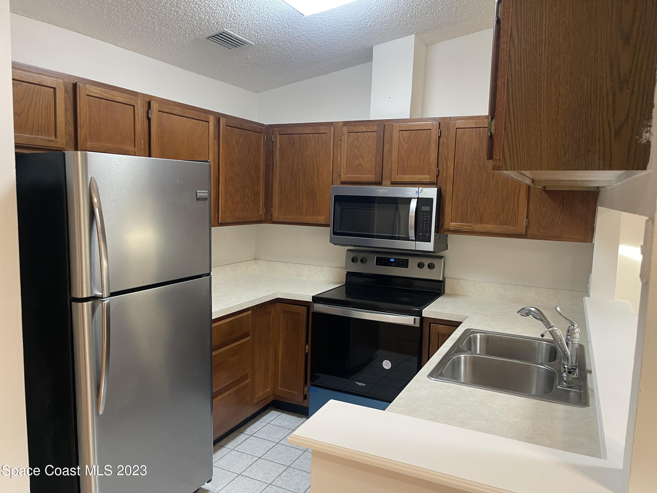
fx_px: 493
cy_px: 246
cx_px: 328
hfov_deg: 67.3
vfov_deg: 53.1
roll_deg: -1.8
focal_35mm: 26
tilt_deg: -6.2
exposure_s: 1/60
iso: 160
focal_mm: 5.1
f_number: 1.6
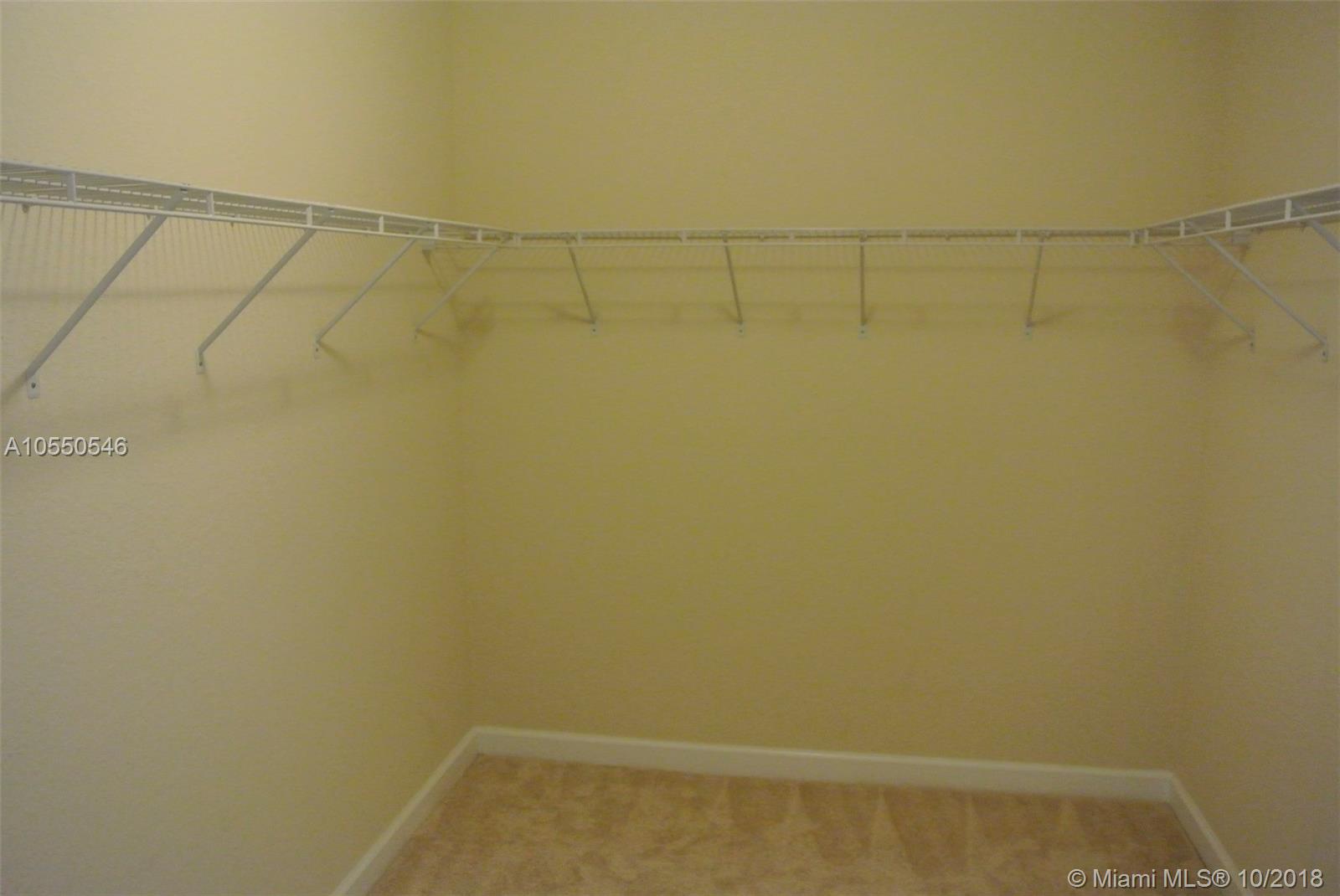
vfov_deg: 45.0
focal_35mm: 29
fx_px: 1080
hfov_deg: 63.6
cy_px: 448
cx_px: 670
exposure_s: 1/15
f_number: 3.5
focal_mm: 11
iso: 1250
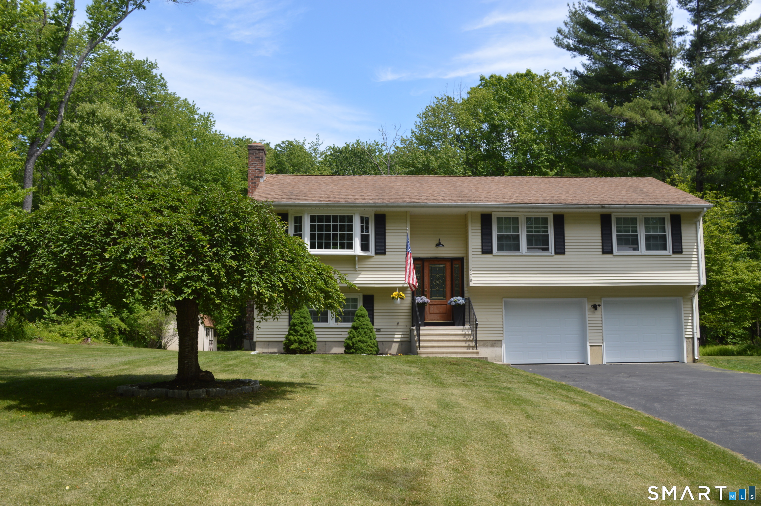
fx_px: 697
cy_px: 253
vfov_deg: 39.9
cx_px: 380
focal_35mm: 33
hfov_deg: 57.3
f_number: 6.3
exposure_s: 1/200
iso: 100
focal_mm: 22
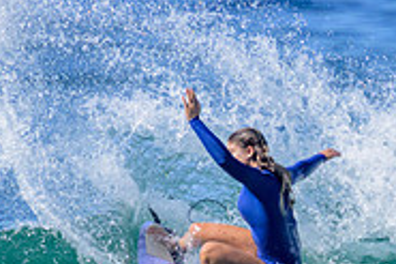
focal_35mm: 3089
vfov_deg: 0.4
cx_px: 379
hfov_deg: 0.7
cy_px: 373
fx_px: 33948
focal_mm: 800
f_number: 11
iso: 1000
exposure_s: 1/2000
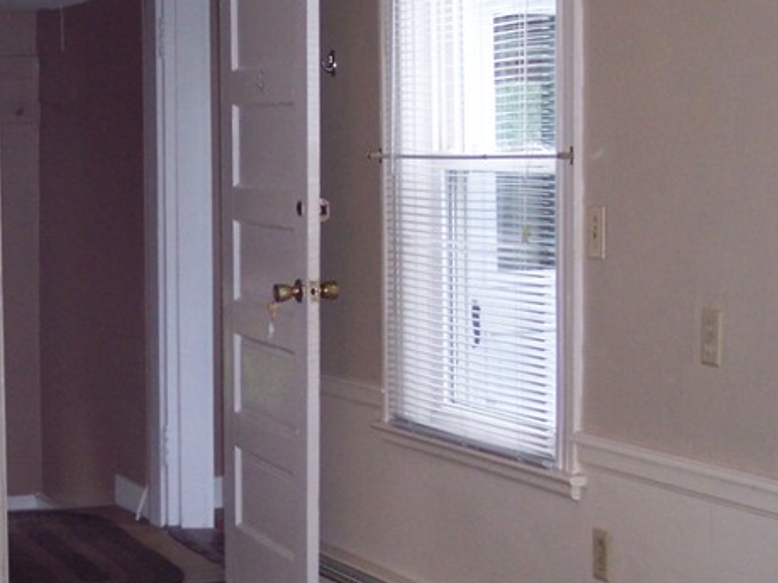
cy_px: 358
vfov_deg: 16.9
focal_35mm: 87
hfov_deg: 22.1
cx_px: 122
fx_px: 1955
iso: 200
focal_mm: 8
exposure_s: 1/60
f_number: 2.8
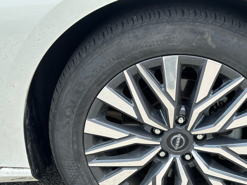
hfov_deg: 27.7
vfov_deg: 20.9
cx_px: 156
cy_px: 122
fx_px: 500
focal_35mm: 70
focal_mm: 6.86
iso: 64
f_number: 1.78
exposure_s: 1/1145
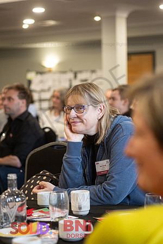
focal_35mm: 90
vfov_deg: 22.6
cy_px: 122
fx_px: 611
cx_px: 82
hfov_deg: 15.2
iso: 800
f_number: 2.4
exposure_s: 1/125
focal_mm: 60
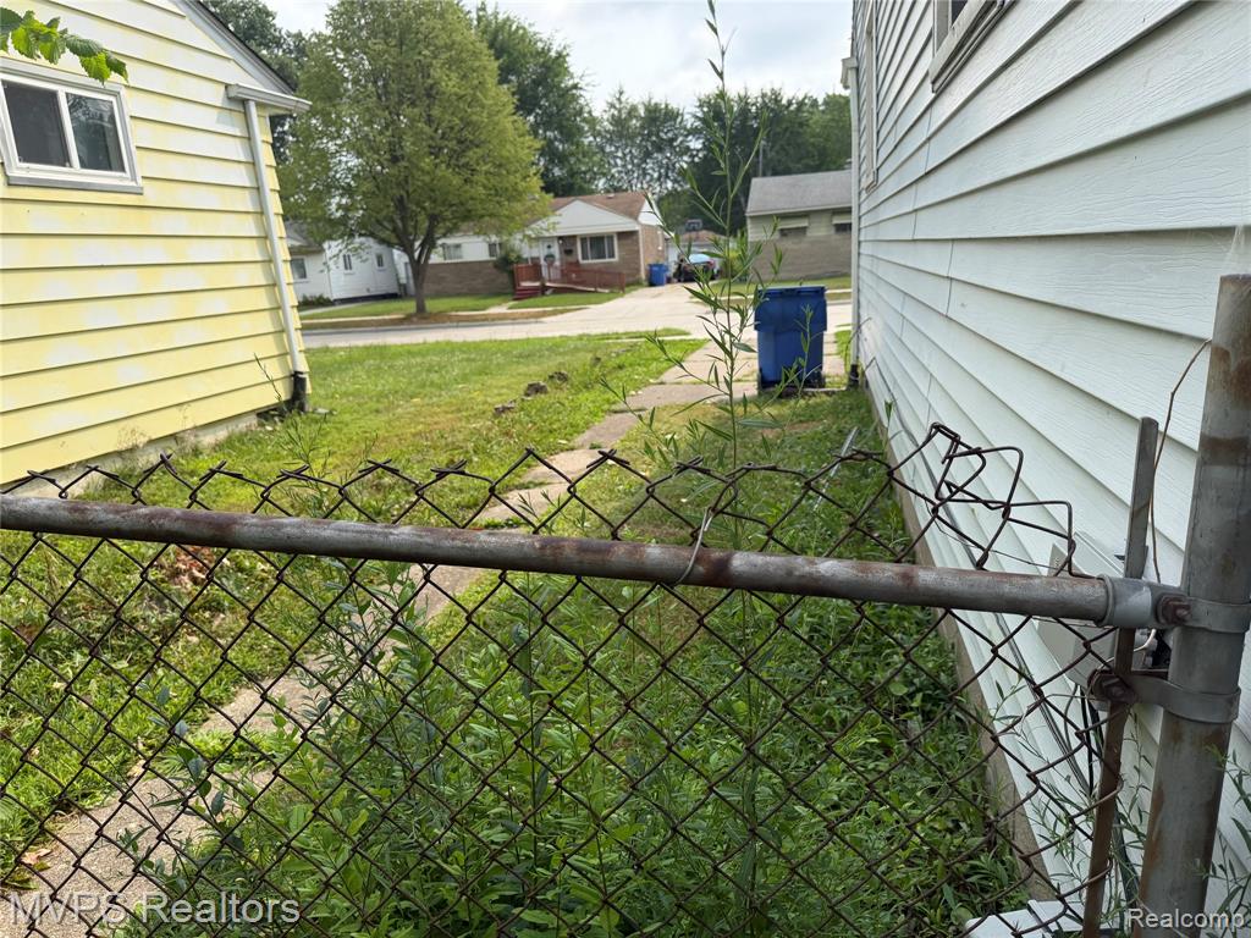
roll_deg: +3.5
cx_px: 626
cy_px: 469
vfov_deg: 56.8
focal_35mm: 24
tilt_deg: -14.5
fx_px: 867
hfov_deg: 71.6
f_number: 1.78
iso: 100
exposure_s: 1/3953
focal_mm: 6.76
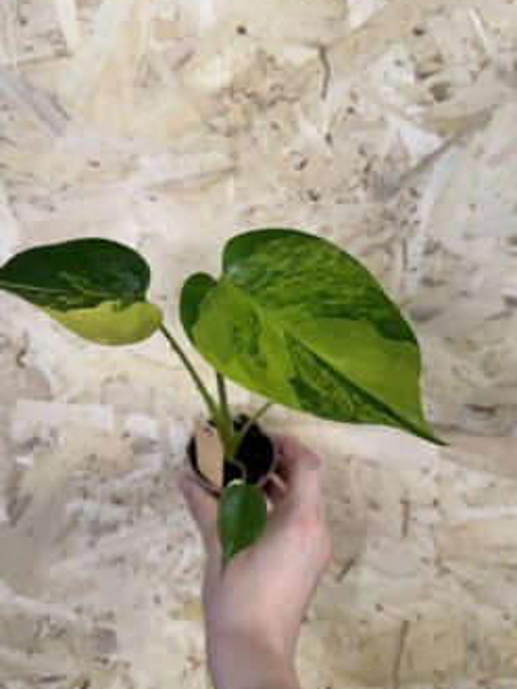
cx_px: 246
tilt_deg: -12.6
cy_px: 321
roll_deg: -1.6
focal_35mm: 29
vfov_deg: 61.6
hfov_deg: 48.2
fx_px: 578
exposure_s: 1/147
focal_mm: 6.76
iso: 64
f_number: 1.78
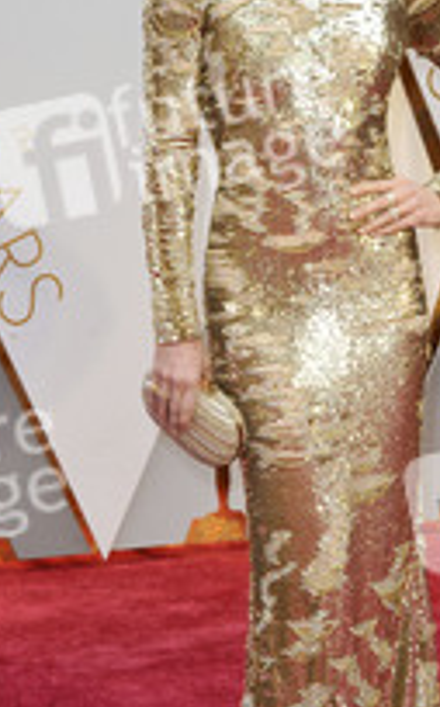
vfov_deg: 12.8
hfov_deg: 8.0
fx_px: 3155
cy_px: 319
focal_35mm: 164
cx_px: 269
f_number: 7.1
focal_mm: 82
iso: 1000
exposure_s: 1/250
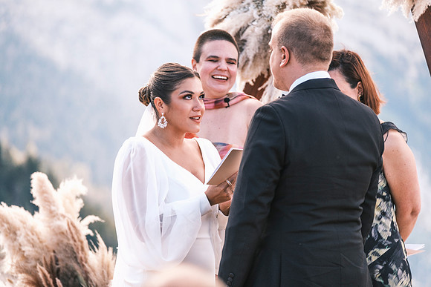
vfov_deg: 7.1
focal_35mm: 194
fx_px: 2323
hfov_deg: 10.6
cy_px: 144
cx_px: 216
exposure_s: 1/1000
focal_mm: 129.2
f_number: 2.8
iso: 400
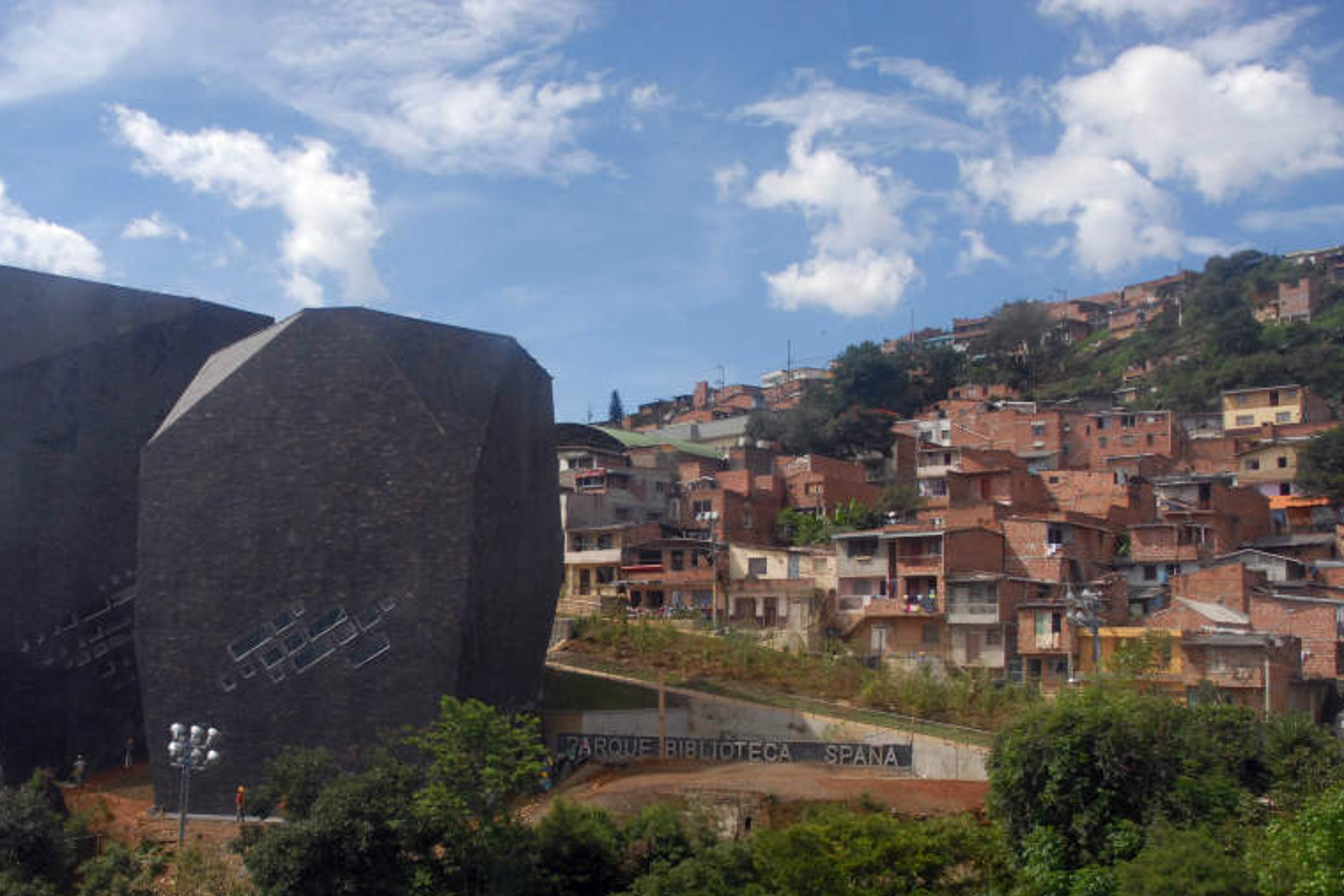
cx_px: 496
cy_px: 566
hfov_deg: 53.8
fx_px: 1307
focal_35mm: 35
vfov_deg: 37.6
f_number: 5.6
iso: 400
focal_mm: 18
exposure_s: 1/640
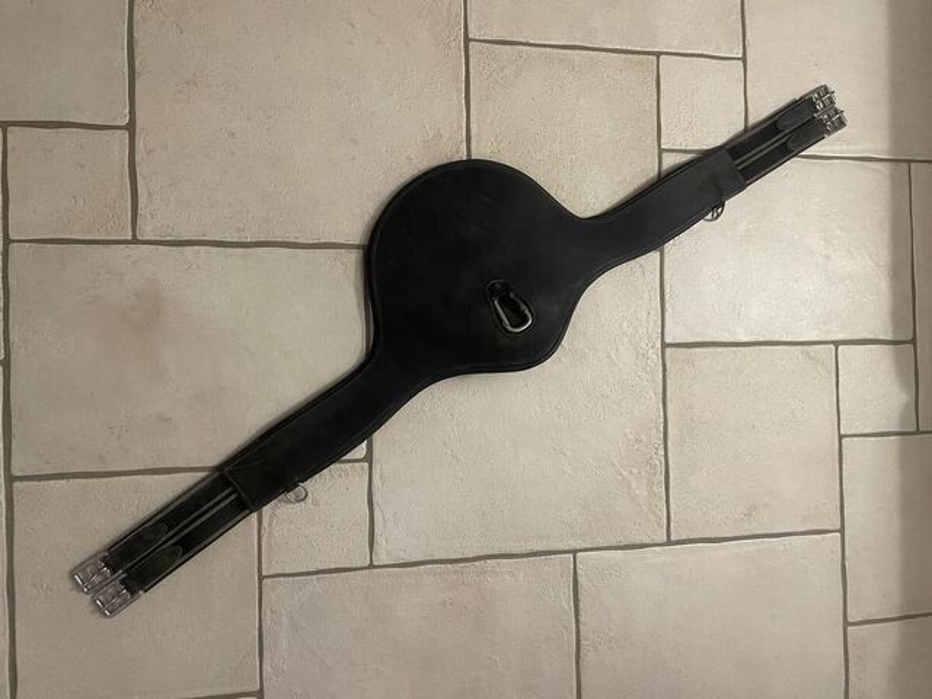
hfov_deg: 67.3
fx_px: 700
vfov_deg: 53.1
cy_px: 350
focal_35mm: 26
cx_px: 466
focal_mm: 4.2
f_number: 1.6
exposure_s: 1/50
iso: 250
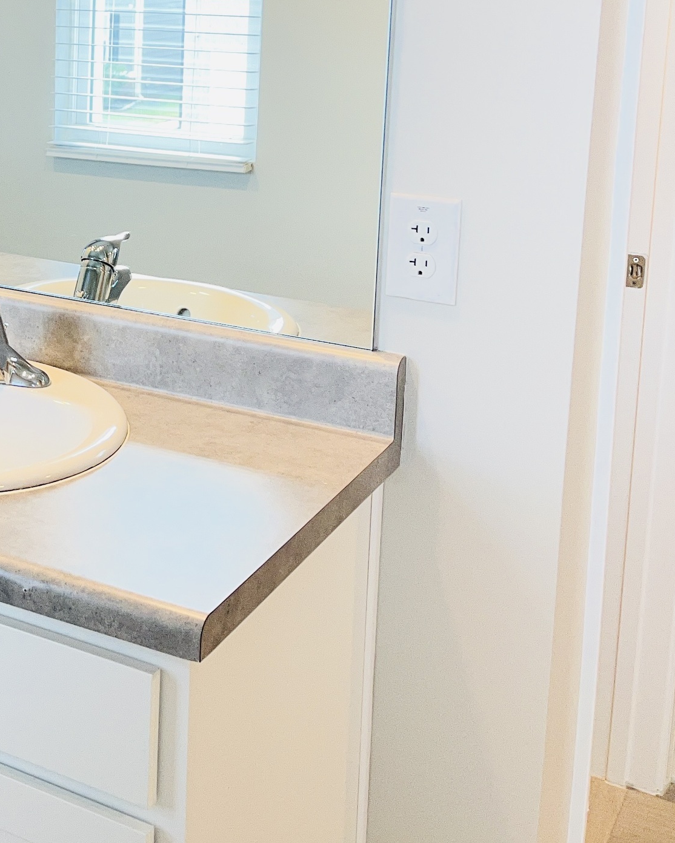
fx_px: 1398
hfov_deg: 25.2
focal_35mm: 56
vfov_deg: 32.5
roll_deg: +0.2
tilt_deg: -10.3
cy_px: 152
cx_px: -70
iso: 50
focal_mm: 5.1
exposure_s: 1/120
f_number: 1.6
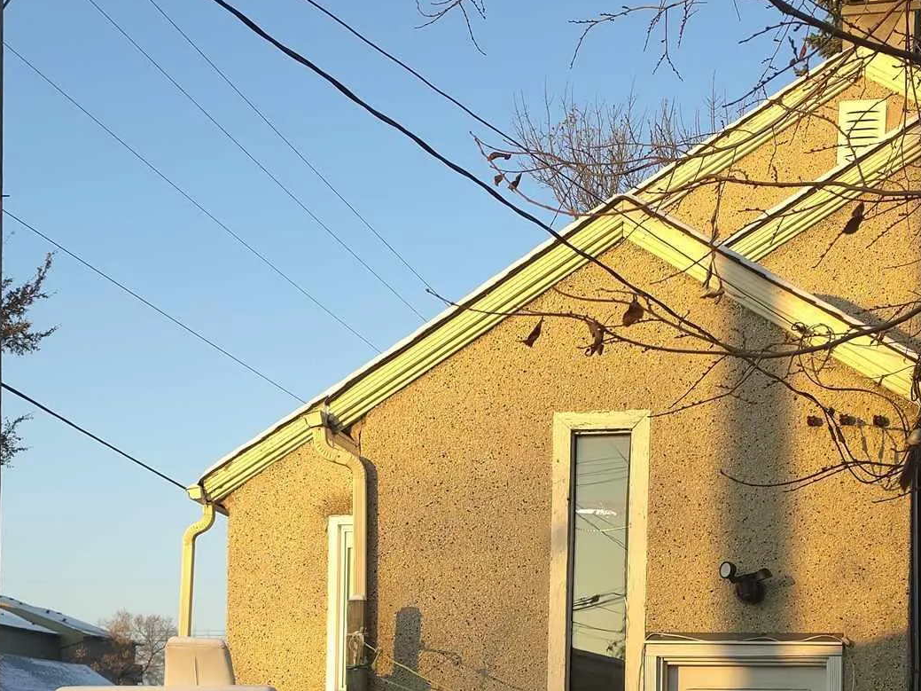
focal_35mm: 68
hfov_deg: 28.6
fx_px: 1809
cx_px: 459
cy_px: 734
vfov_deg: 20.7
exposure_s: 1/176
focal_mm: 6.5
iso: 10
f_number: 1.4
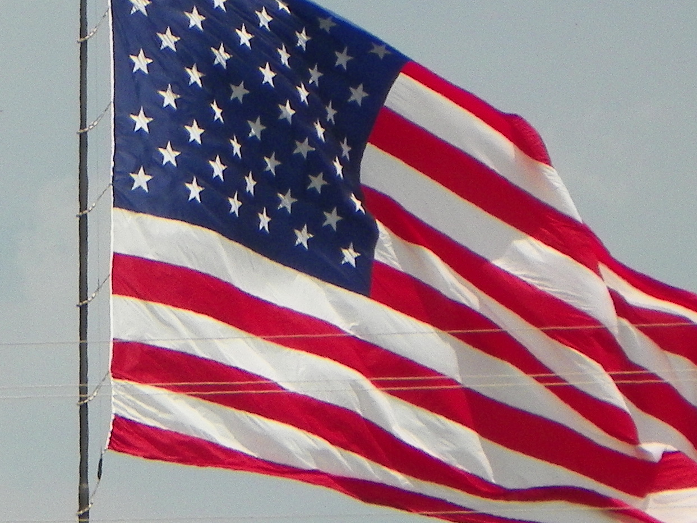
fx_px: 22509
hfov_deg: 1.8
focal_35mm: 1118
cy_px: 249
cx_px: -215
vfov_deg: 1.3
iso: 64
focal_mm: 57.7
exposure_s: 1/800
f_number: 5
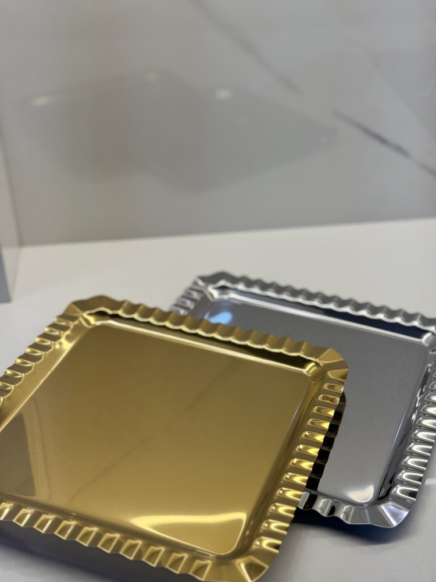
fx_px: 806
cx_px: 218
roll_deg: +0.8
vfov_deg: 39.7
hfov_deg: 30.3
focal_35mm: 48
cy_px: 291
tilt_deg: -32.9
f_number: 1.78
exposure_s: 1/142
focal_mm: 6.76
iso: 50
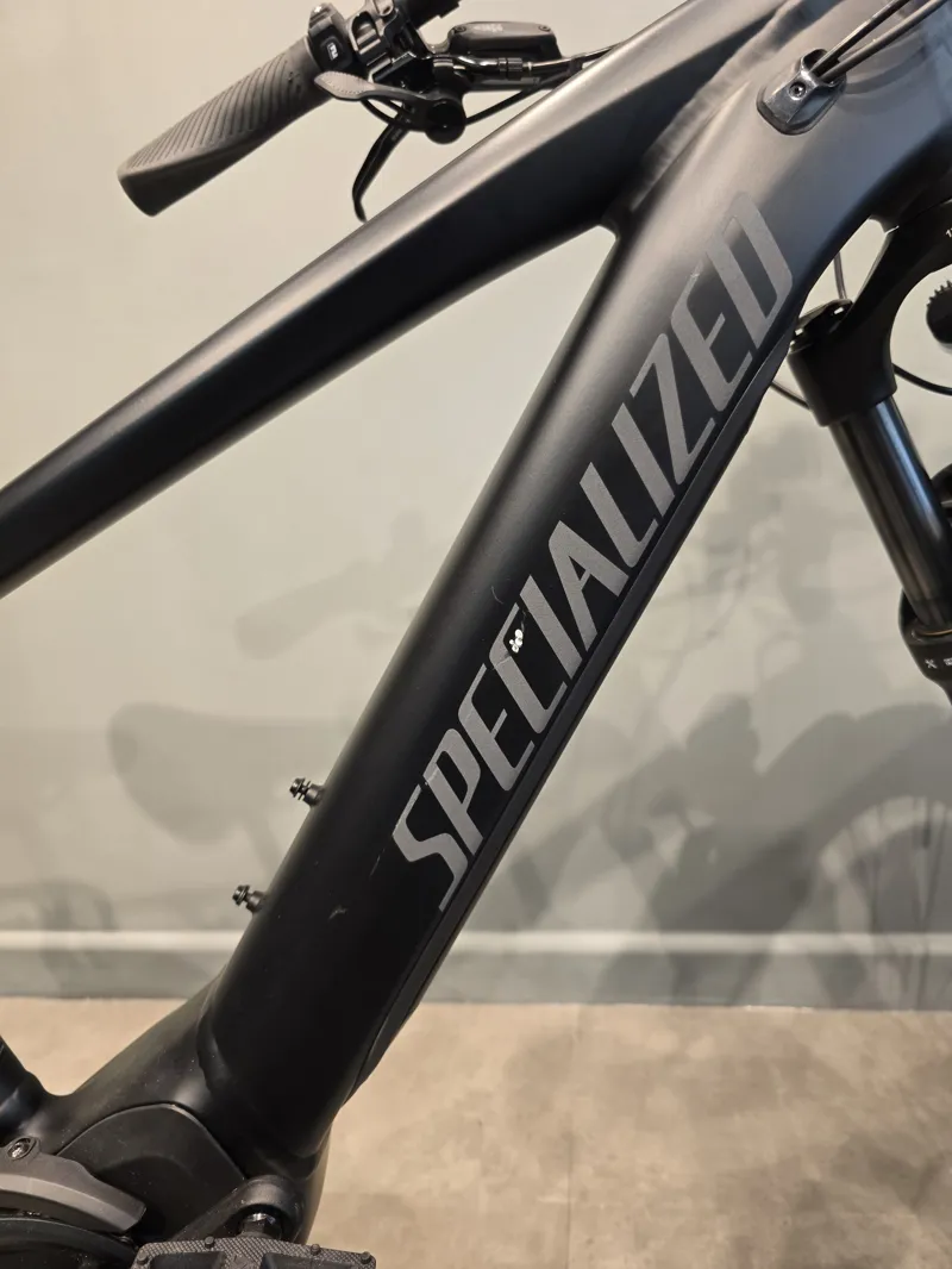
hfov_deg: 58.9
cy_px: 634
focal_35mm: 23
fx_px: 843
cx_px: 476
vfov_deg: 73.9
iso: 160
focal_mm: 6.3
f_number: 1.7
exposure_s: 1/50
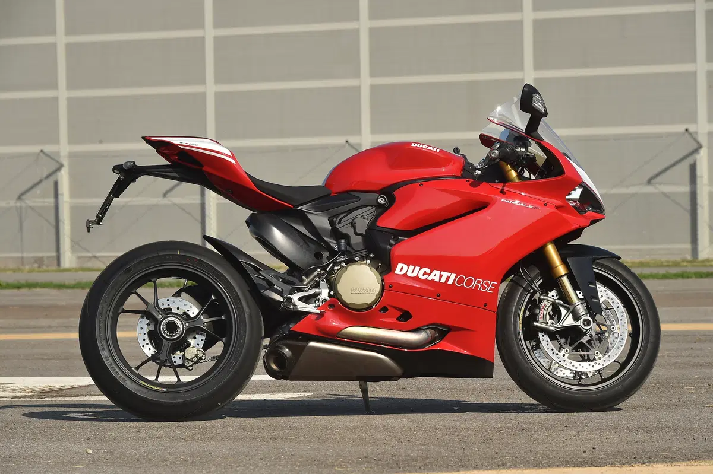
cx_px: 356
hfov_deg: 12.1
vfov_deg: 8.1
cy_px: 237
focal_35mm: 170
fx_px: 3365
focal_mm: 170
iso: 160
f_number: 11
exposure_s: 1/320
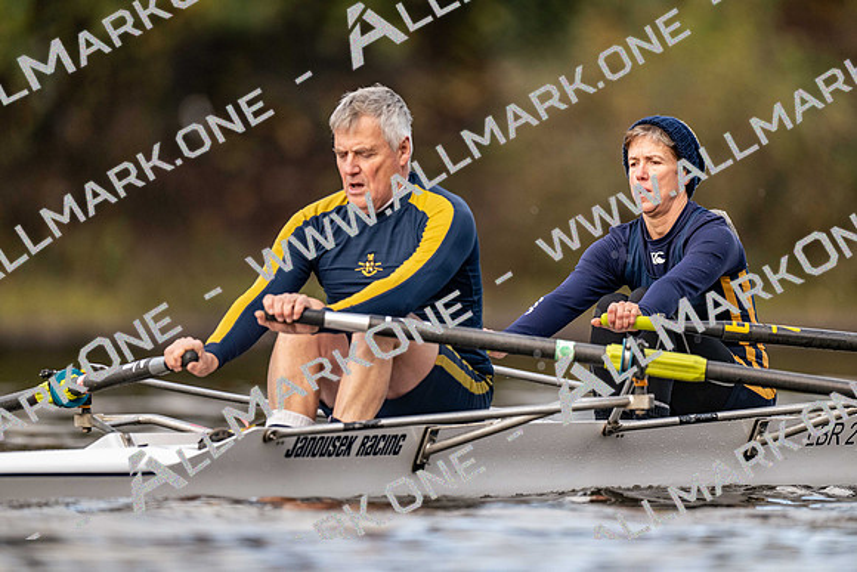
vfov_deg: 2.3
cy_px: 286
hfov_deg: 3.4
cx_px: 428
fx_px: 14286
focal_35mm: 600
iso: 1600
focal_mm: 600
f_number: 4
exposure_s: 1/2500
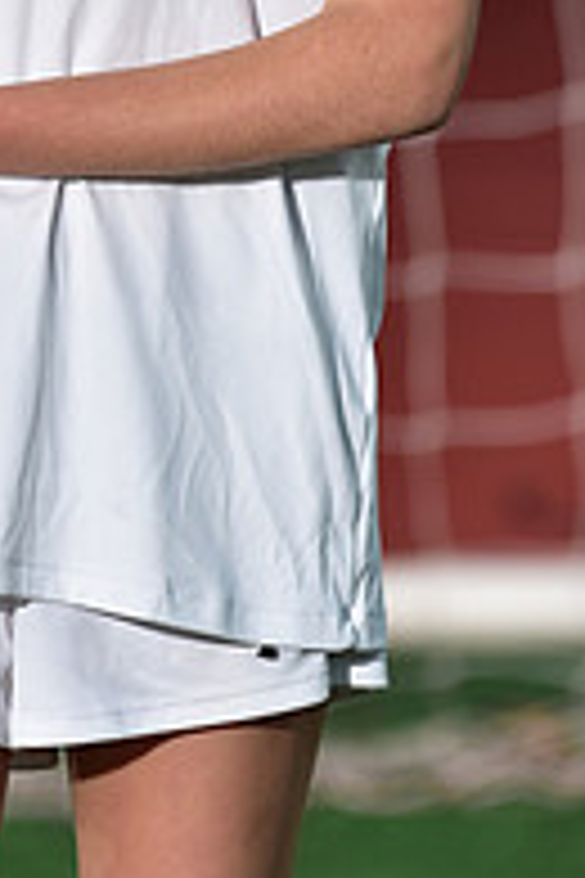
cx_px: 92
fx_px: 14526
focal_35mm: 596
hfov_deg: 2.3
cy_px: -405
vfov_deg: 3.4
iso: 250
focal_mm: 200
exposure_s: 1/200
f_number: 4.5
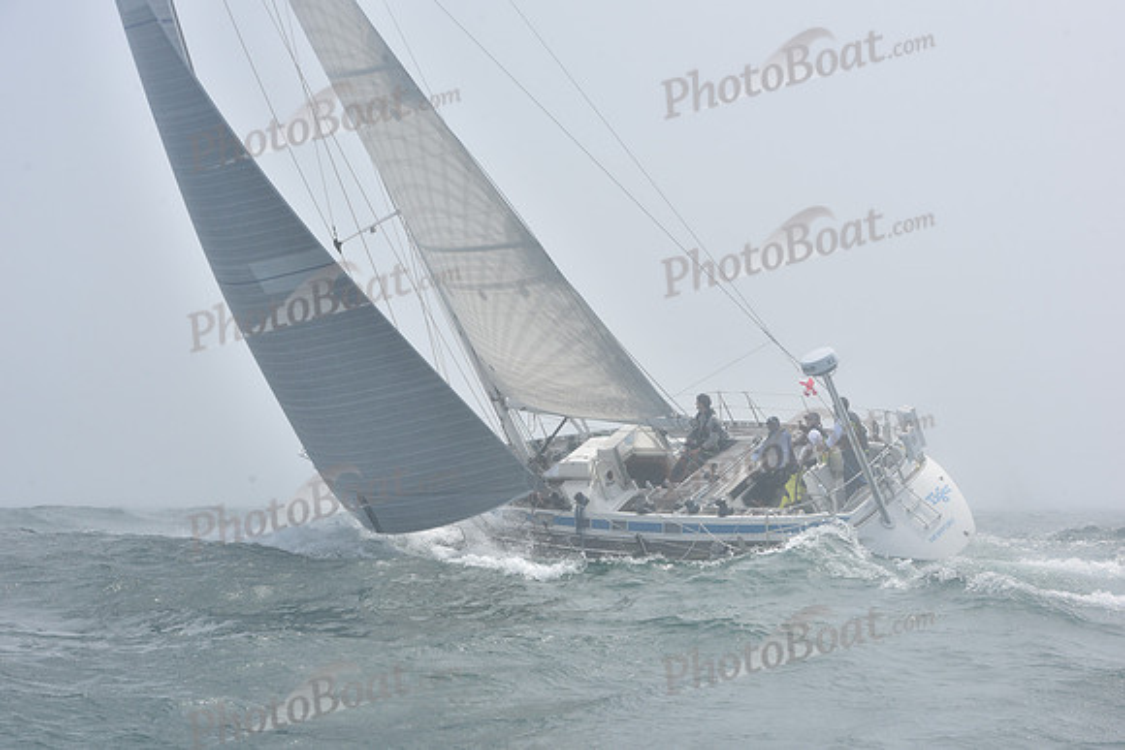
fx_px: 2188
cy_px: 375
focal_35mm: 70
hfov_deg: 28.8
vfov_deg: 19.5
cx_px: 562
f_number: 11
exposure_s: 1/800
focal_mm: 70
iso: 320
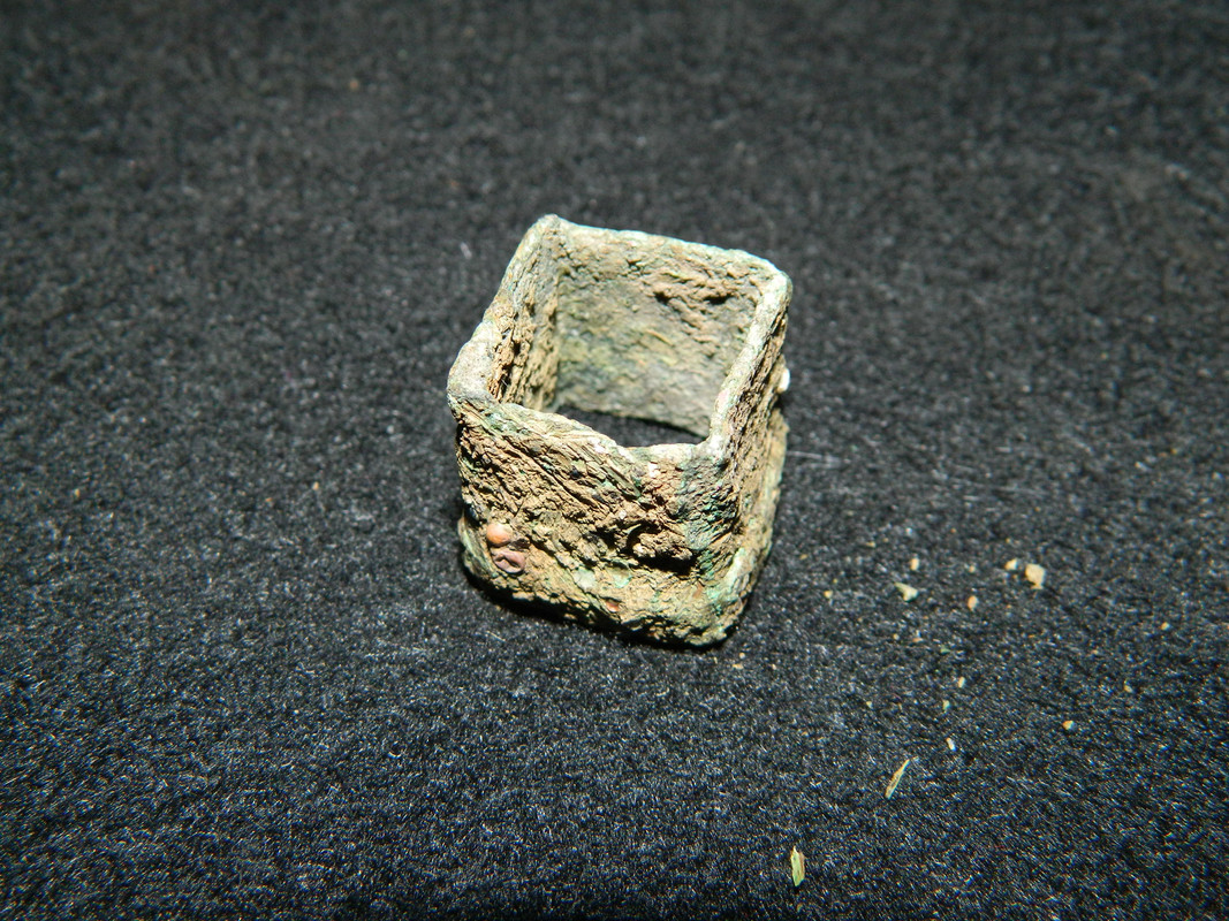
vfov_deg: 30.9
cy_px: 460
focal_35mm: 47
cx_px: 614
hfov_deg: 40.4
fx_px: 1668
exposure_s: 1/50
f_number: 10.2
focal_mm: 8.4
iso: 200
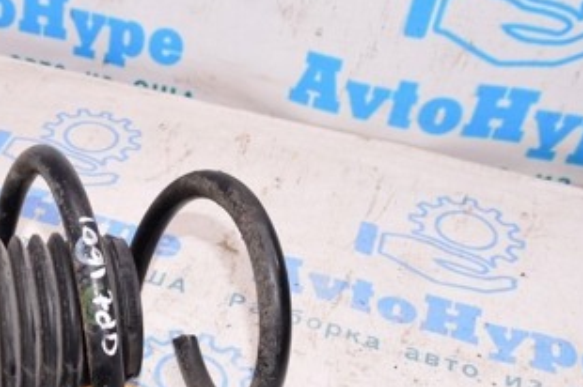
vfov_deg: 21.5
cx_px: -9
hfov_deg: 30.0
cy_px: 320
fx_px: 1003
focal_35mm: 62
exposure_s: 1/100
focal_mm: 20
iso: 1600
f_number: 8
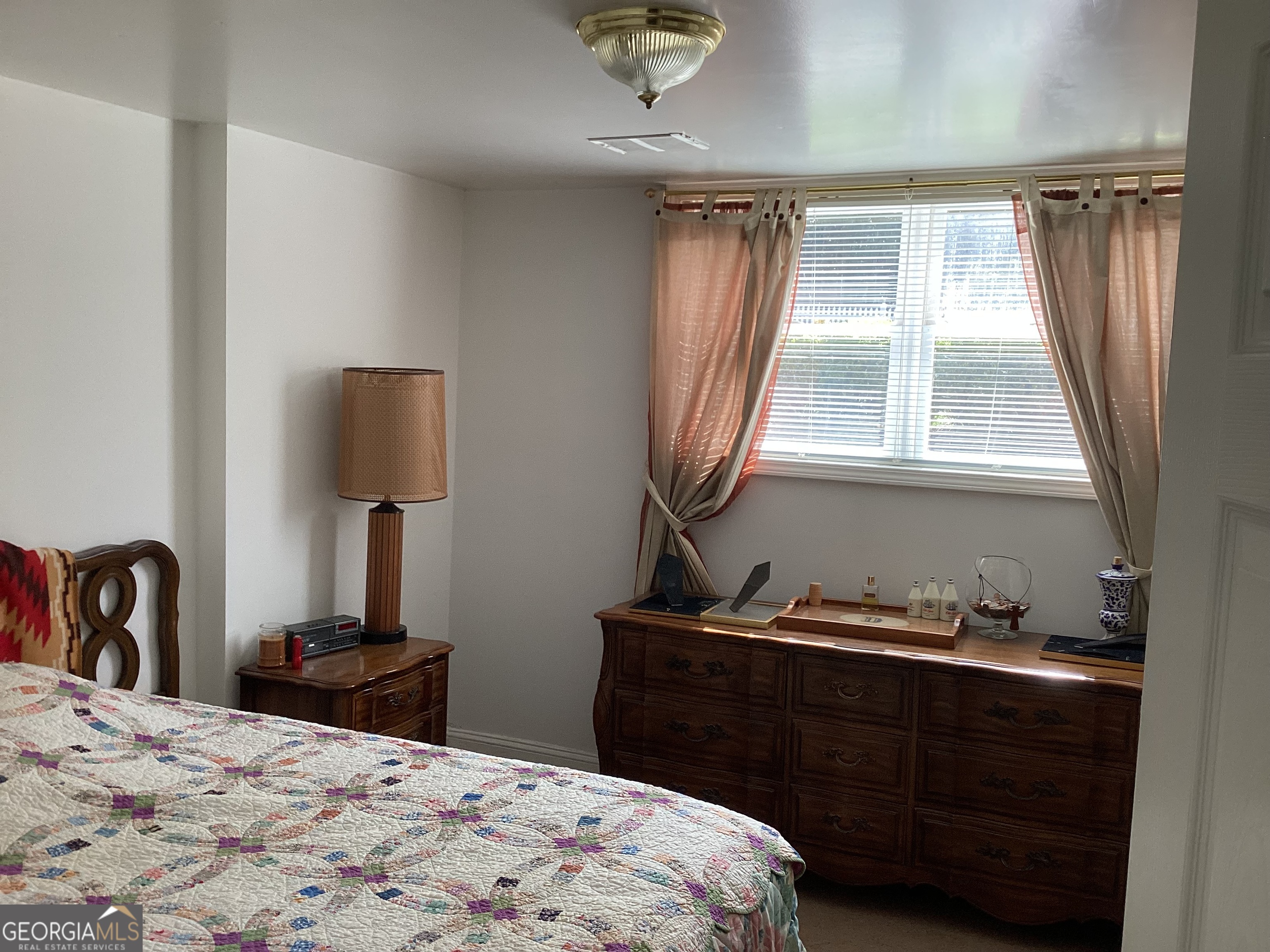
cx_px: 635
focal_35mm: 31
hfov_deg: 58.4
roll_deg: -2.0
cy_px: 476
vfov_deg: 45.4
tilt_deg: -8.4
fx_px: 1137
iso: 64
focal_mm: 3.3
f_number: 2.4
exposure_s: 1/120
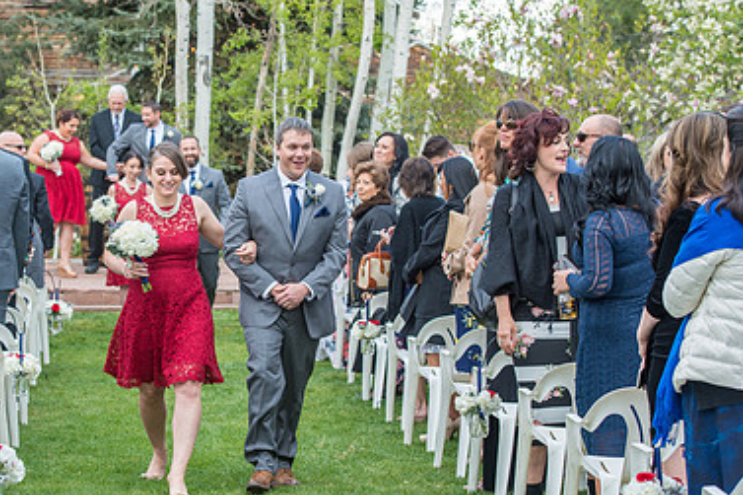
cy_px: 287
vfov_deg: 8.7
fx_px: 3239
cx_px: 223
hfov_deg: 13.1
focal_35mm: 157
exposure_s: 1/200
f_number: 5
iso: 400
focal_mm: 102
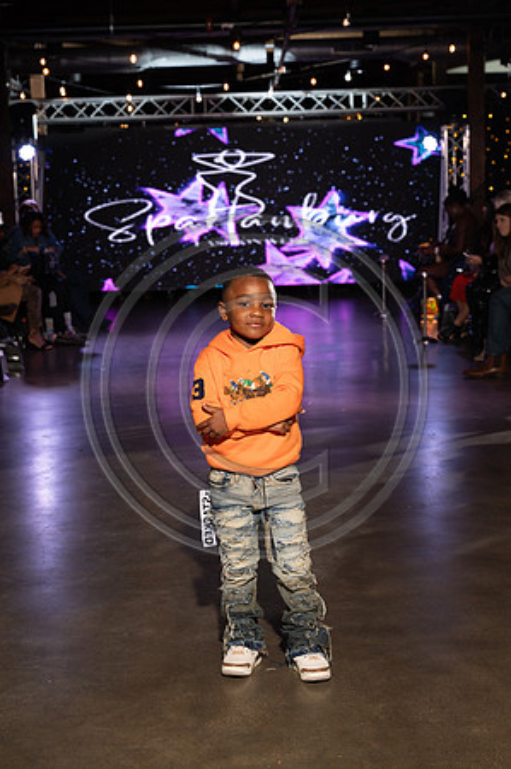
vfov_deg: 29.7
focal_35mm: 68
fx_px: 1451
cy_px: 384
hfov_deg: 20.0
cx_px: 256
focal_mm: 68
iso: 1250
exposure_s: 1/200
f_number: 6.3
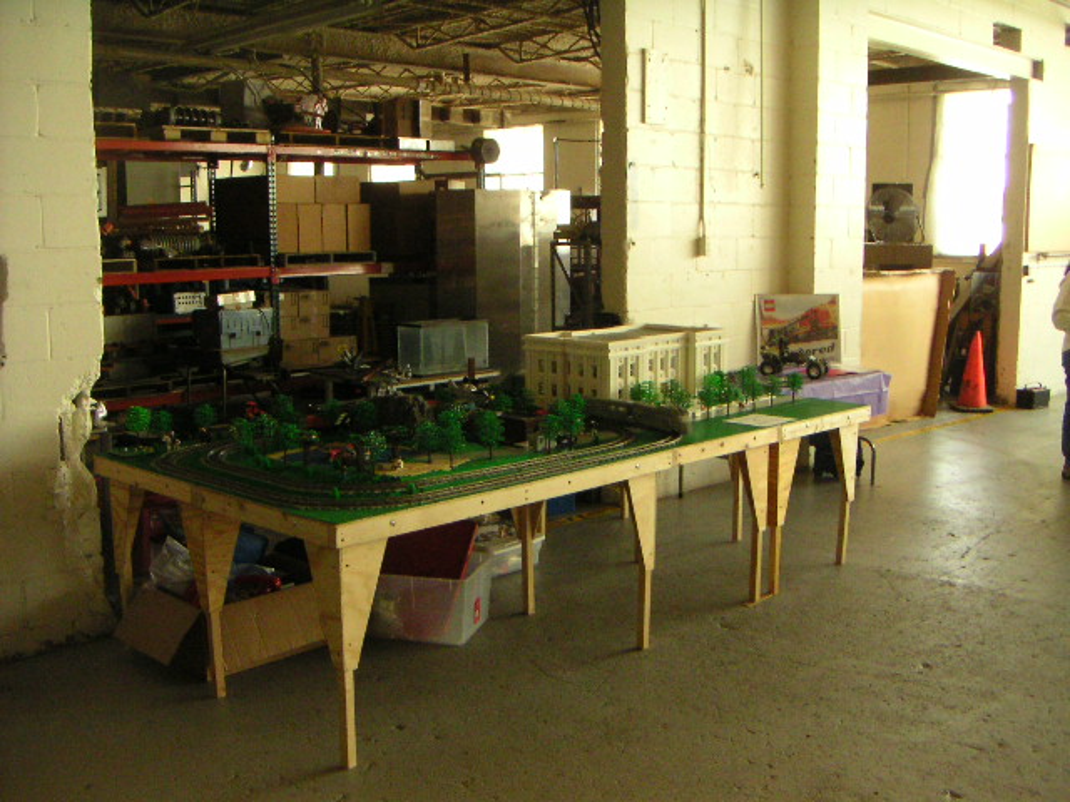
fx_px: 1144
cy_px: 401
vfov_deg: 38.7
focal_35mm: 37
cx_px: 535
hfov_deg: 50.1
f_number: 2.8
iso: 400
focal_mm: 4.8
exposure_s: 1/45
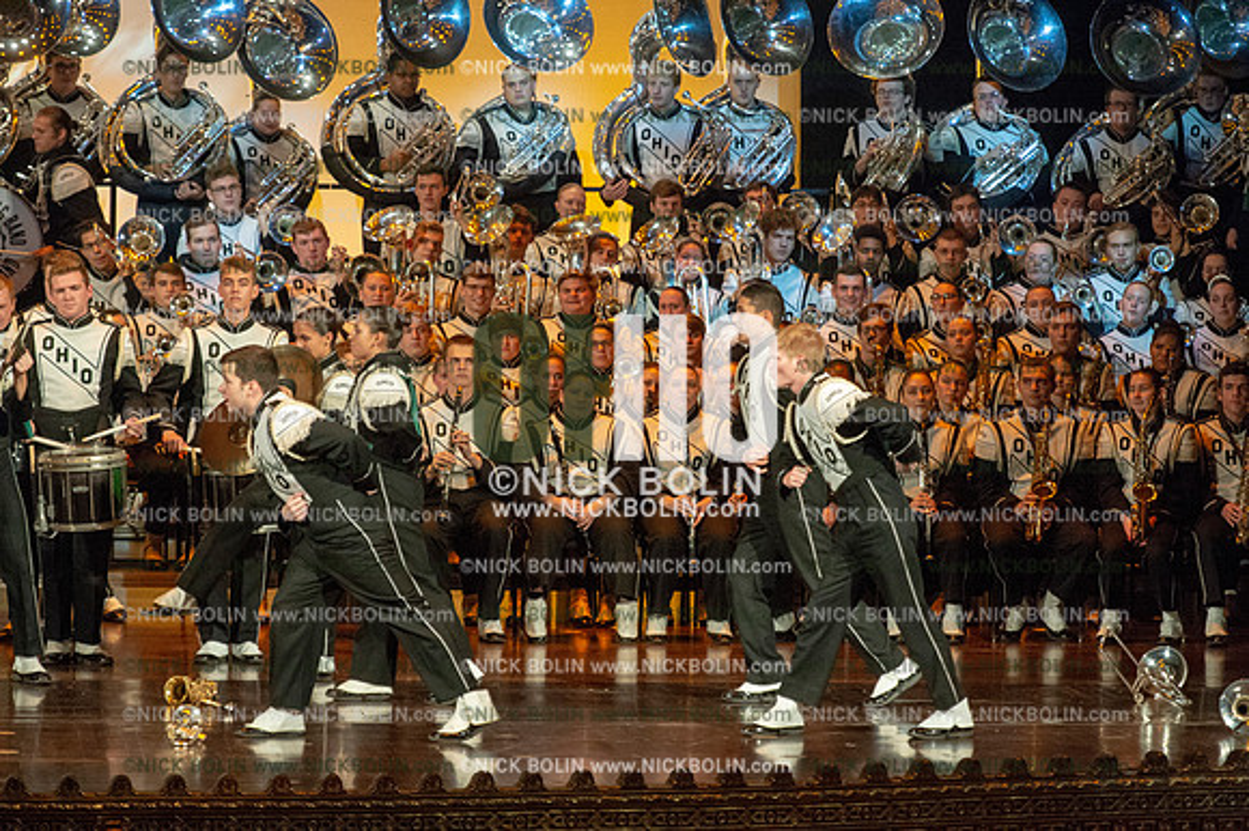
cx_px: 624
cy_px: 416
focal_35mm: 210
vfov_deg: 6.5
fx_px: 7281
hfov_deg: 9.8
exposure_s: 1/320
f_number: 5.6
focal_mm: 210
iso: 8000
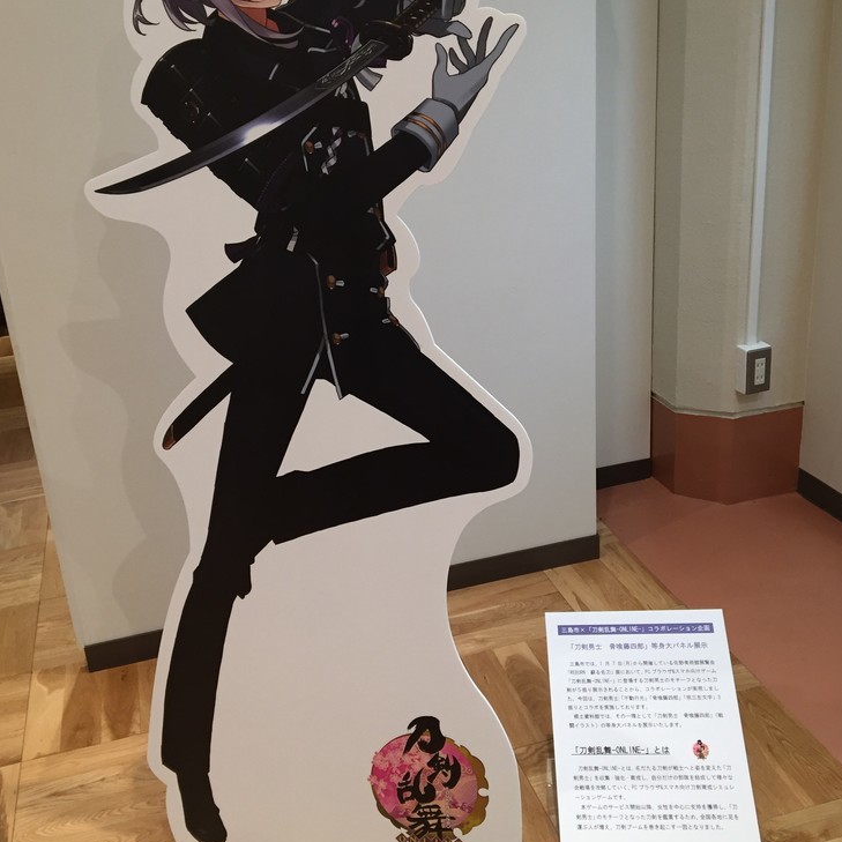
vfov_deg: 45.9
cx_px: 407
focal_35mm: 36
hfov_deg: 46.0
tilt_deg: -20.4
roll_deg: +4.3
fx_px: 991
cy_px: 368
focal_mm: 4.15
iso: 100
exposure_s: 1/30
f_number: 2.2
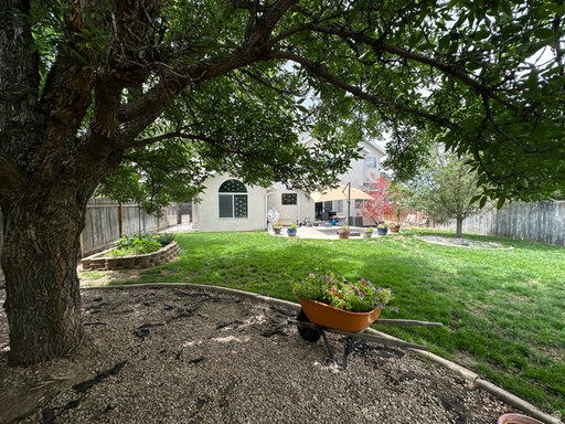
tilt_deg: -1.1
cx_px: 282
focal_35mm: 14
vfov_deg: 85.7
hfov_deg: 102.1
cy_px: 212
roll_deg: -0.1
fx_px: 229
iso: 40
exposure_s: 1/337
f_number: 2.2
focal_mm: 2.22
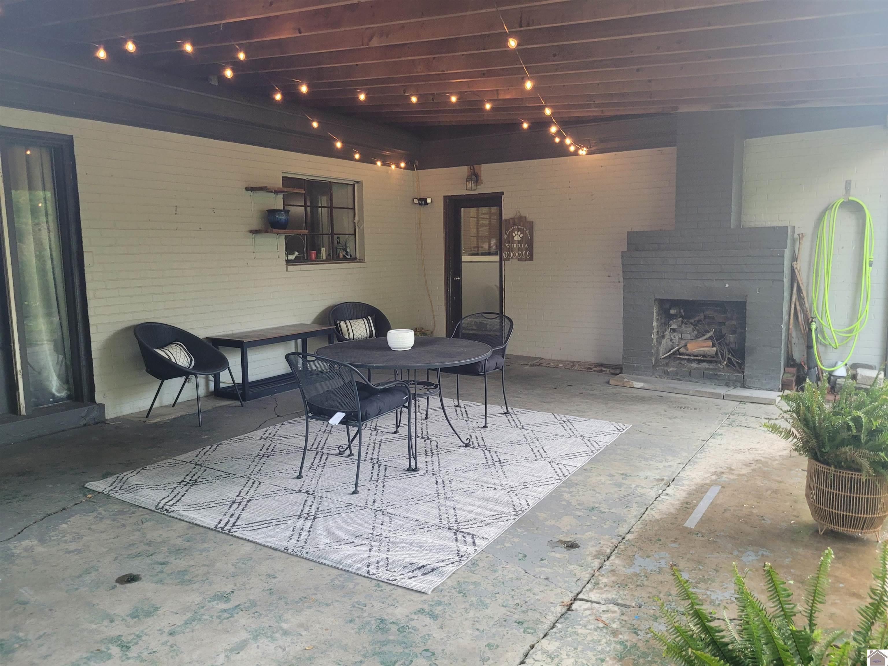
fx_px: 667
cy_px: 333
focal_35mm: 26
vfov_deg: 53.1
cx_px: 444
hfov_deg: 67.3
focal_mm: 5.4
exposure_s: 1/60
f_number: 1.8
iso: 160
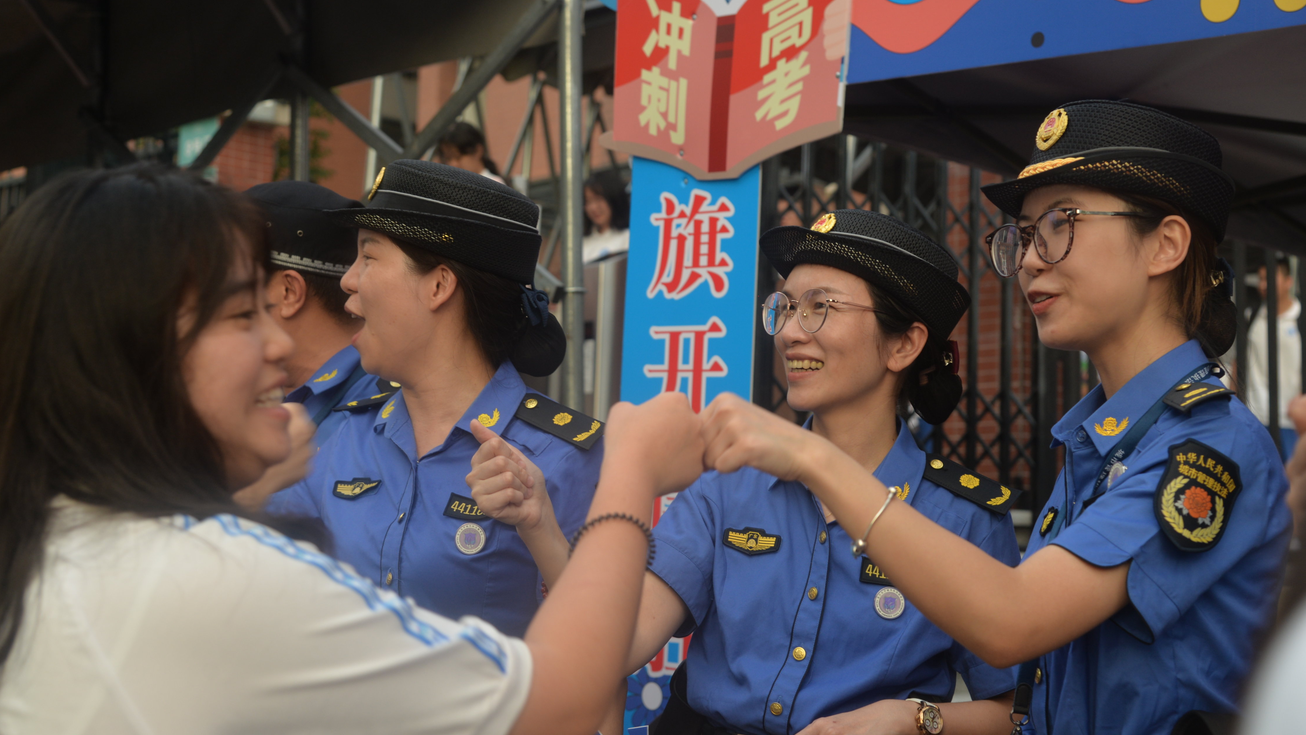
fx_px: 1905
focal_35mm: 55
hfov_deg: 37.8
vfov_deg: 21.8
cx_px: 652
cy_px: 379
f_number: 5
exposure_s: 1/100
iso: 400
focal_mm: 52
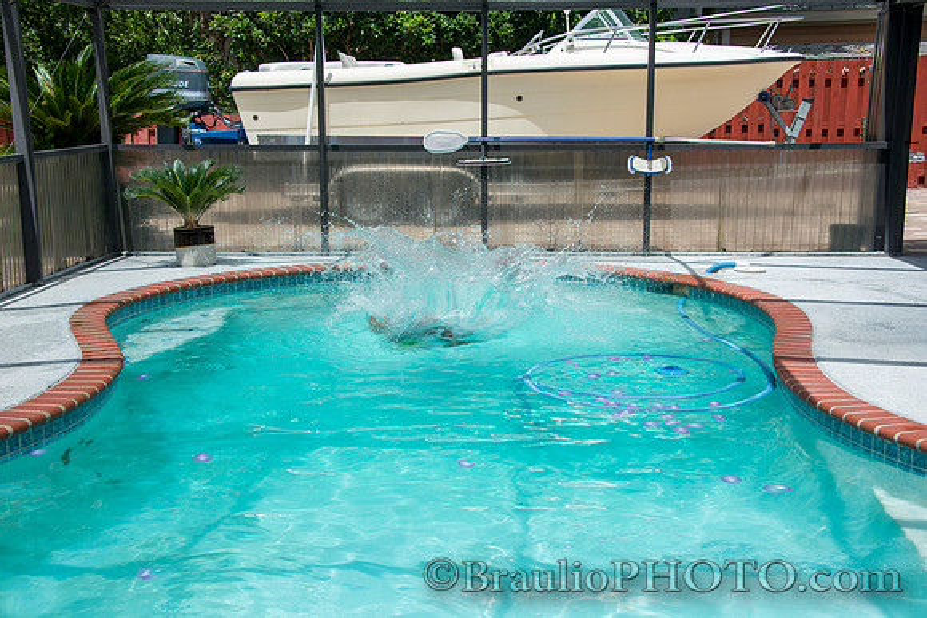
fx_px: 1339
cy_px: 309
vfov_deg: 26.0
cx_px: 464
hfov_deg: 38.2
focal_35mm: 52
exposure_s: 1/1000
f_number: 7.1
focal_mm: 52
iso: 200
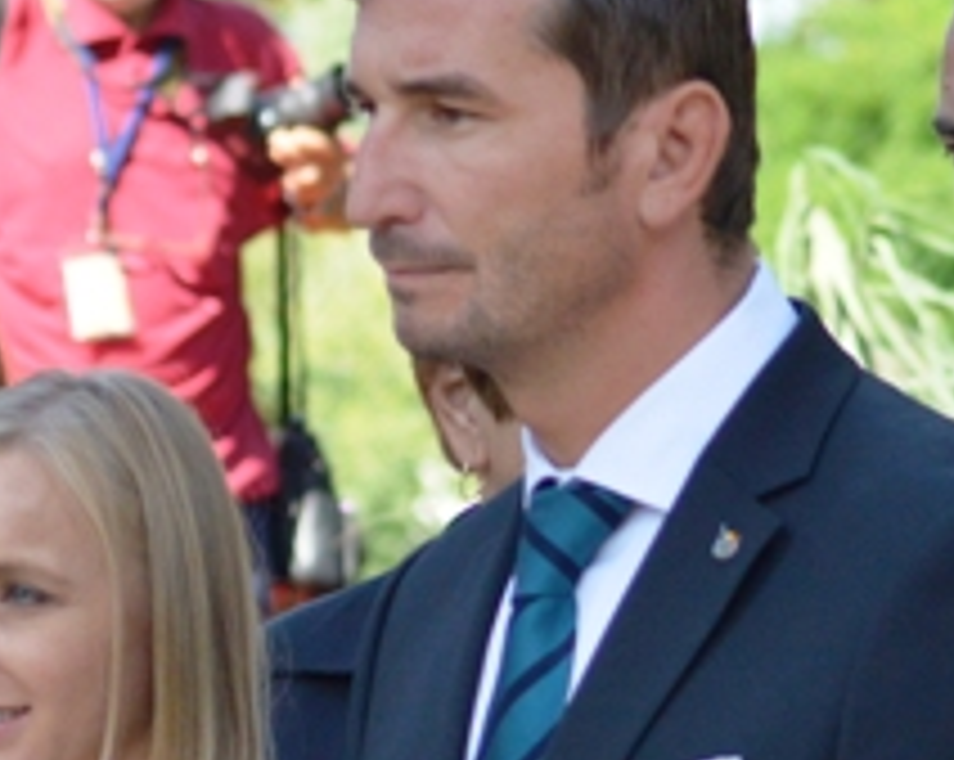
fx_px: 10489
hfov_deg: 5.2
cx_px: -558
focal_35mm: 372
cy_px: 809
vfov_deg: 4.1
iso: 800
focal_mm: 70
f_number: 4
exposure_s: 1/1250
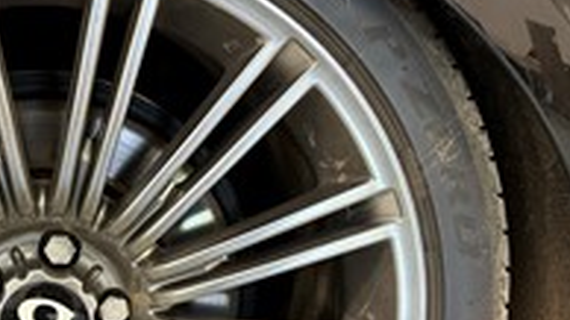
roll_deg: -0.1
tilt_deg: -16.8
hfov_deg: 36.2
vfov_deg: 21.6
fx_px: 816
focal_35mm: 54
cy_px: 299
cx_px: 59
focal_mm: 6.86
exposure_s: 1/50
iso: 400
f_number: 1.78
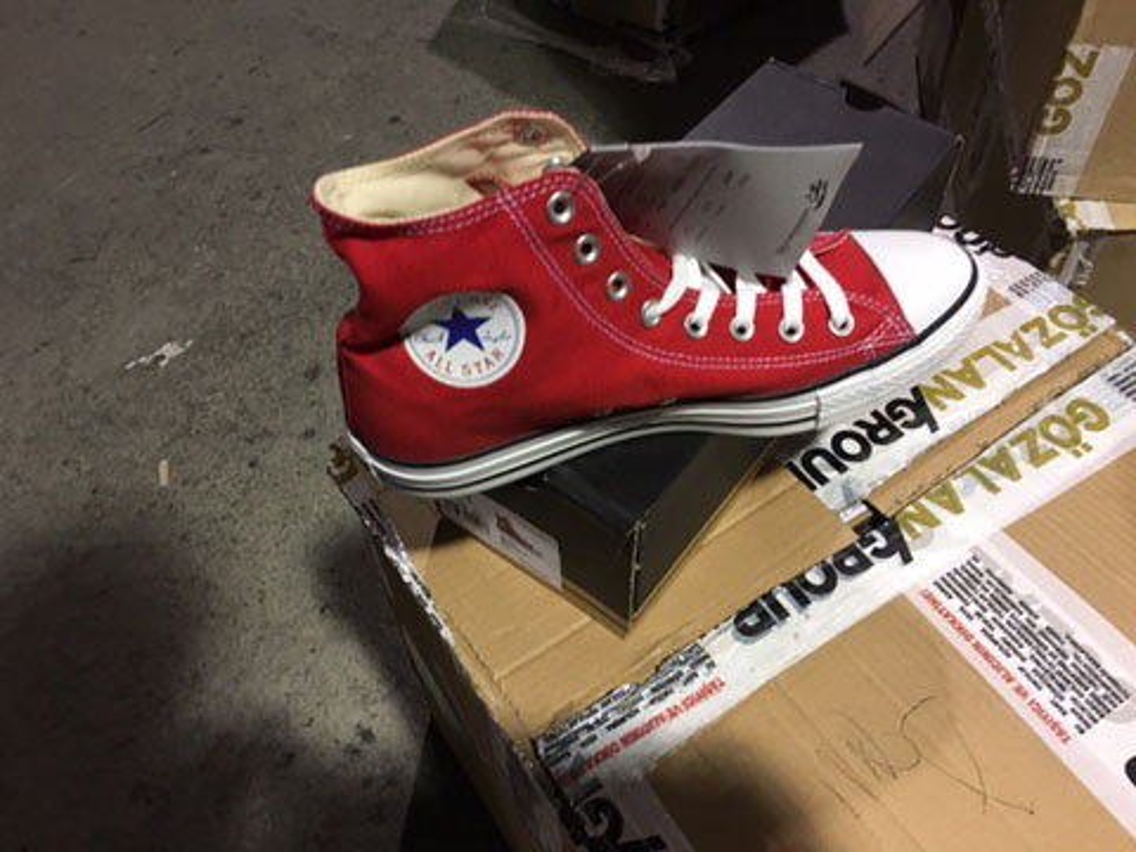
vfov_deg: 48.2
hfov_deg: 61.7
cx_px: 568
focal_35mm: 29
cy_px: 426
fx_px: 952
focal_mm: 4.15
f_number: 2.2
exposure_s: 1/15
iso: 80
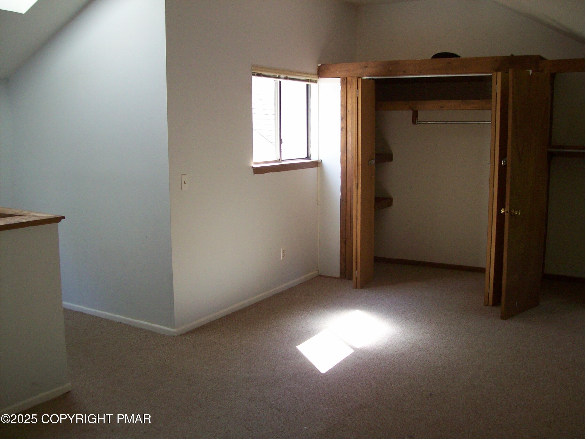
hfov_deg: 51.4
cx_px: 292
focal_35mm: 36
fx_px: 608
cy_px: 220
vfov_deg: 39.7
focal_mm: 6
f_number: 2.7
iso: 110
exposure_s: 1/64
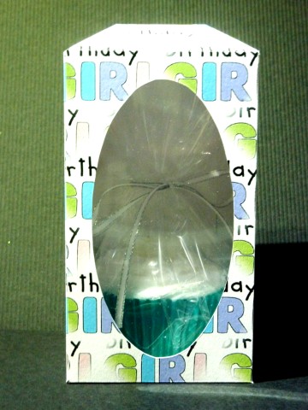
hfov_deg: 18.9
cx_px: 154
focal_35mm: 78
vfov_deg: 25.0
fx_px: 925
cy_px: 205
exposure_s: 1/8
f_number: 4.2
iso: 400
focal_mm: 12.8
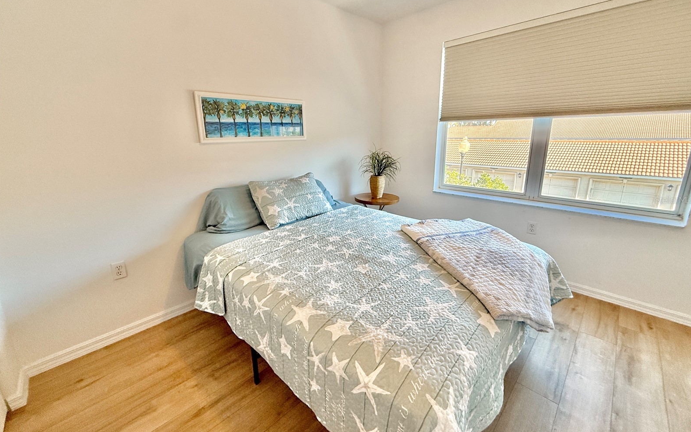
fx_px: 282
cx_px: 347
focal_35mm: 15
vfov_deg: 74.7
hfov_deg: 101.5
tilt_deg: -13.1
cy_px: 200
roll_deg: -0.1
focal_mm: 2.22
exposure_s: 1/120
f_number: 2.2
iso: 160
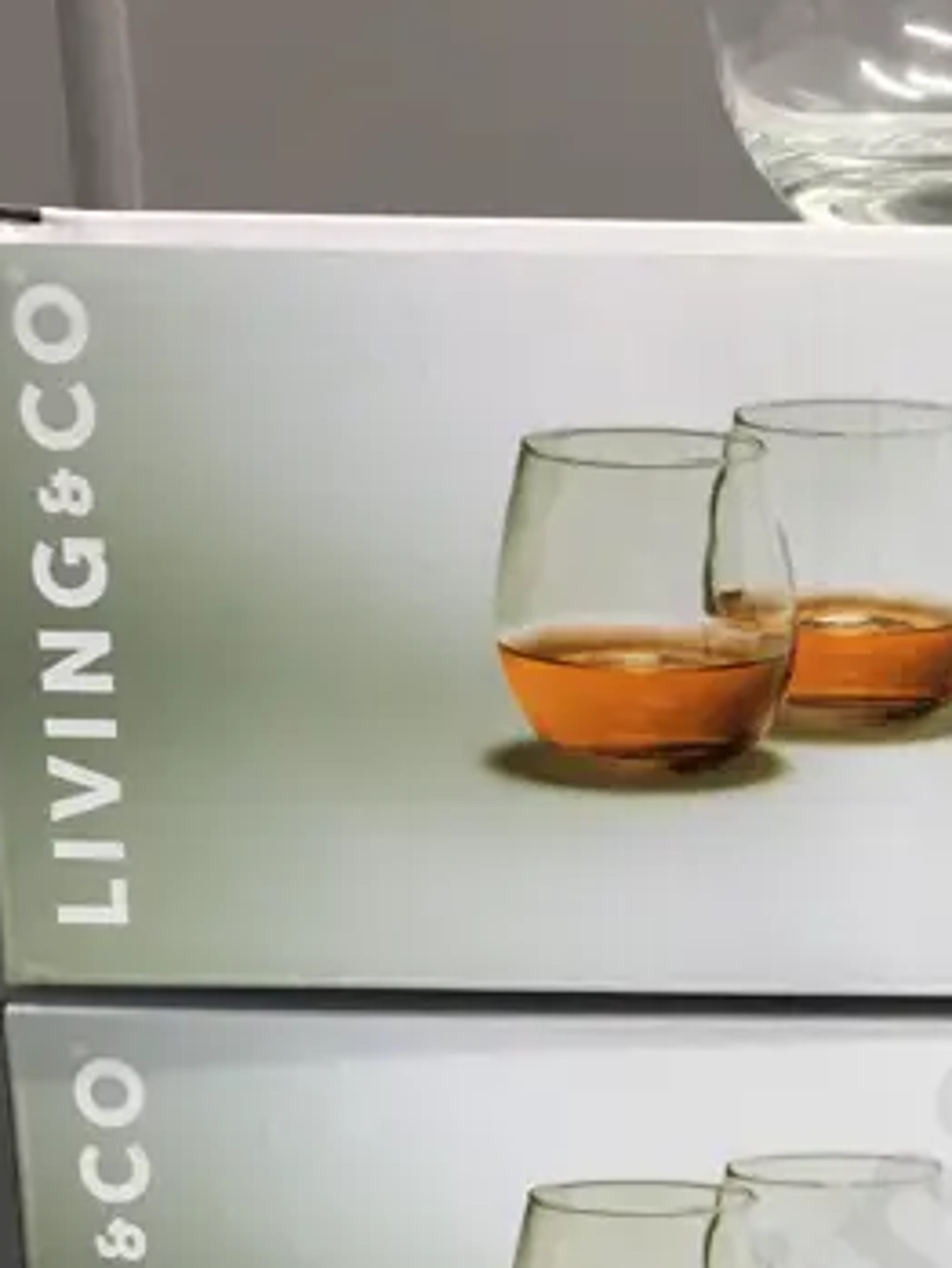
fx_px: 3115
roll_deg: +0.6
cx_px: 974
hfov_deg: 17.0
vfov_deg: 22.4
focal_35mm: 85
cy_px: 1148
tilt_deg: -15.0
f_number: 2.2
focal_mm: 4.15
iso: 32
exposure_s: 1/17
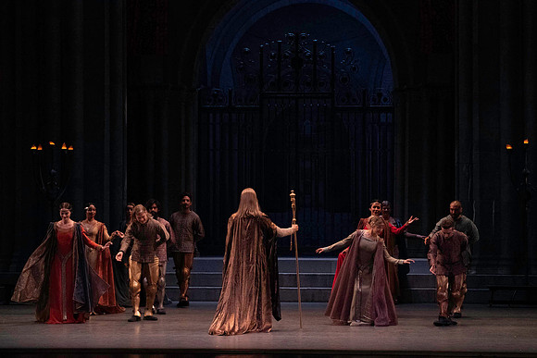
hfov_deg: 15.9
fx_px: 1925
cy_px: 179
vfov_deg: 10.6
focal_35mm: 129
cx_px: 268
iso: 12800
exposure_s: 1/400
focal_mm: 129
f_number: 7.1
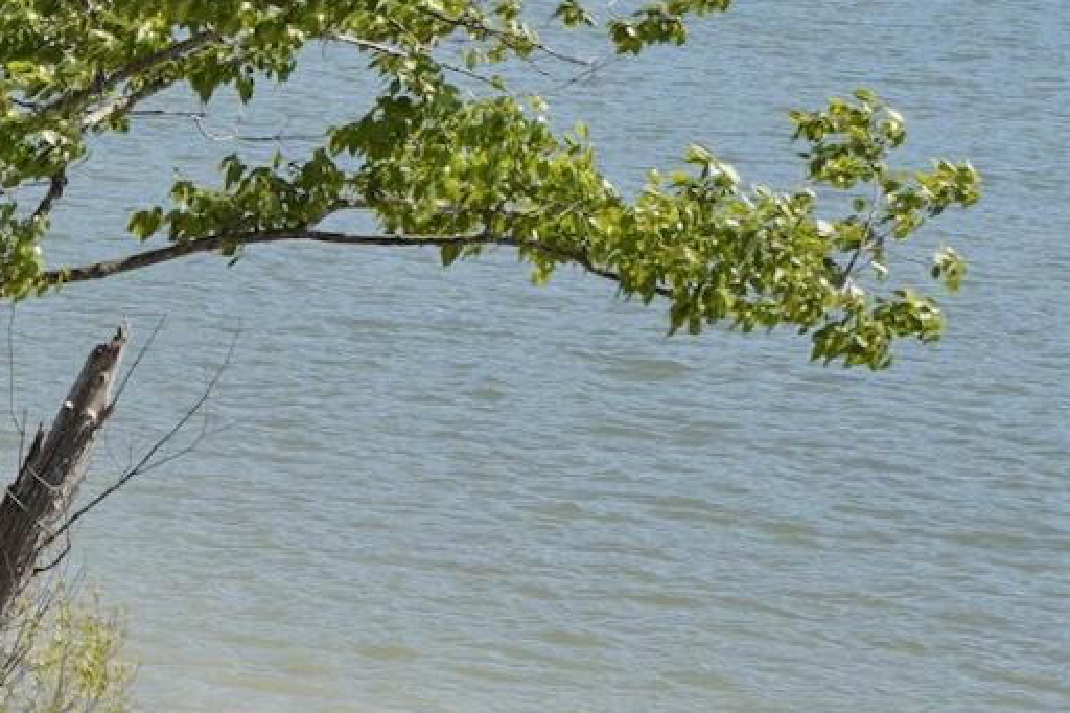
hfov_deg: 9.4
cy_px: -355
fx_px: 6091
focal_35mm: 205
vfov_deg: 6.6
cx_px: -1124
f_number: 8
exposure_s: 1/200
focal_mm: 35
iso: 100
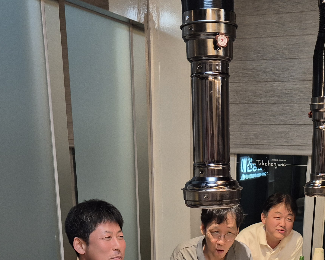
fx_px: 500
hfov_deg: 35.4
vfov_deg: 27.0
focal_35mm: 52
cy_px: 278
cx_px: 232
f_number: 1.8
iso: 160
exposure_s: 1/120
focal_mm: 5.4
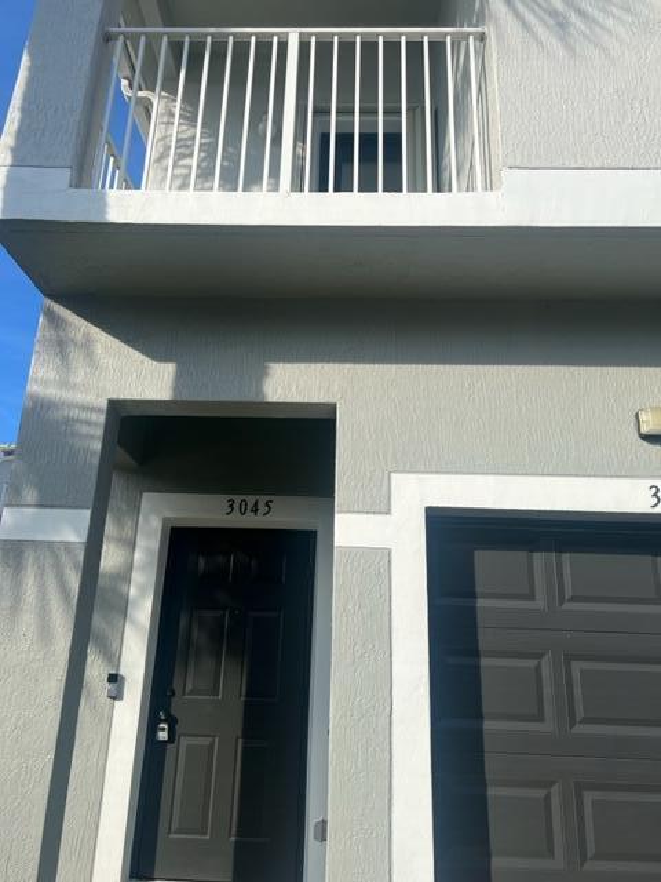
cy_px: 441
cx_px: 330
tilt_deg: +20.4
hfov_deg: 53.1
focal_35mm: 26
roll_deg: -2.9
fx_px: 662
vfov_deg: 67.3
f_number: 1.5
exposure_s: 1/4274
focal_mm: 5.7
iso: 50
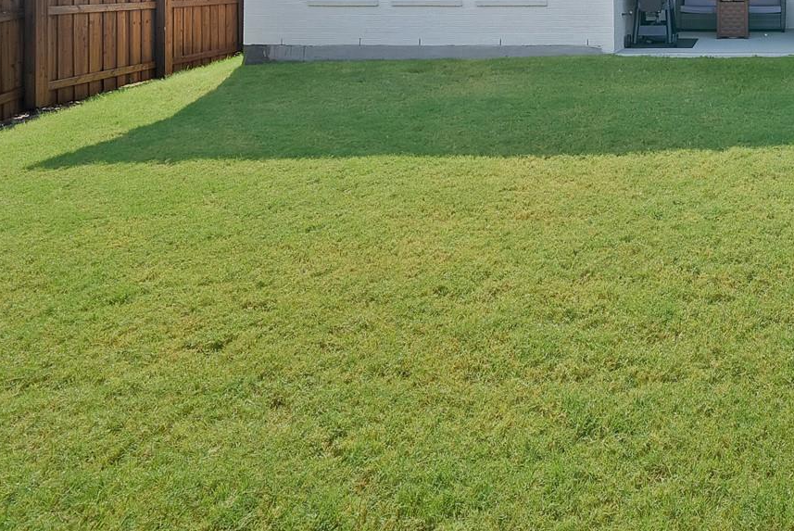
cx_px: 744
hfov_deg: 54.9
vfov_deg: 39.2
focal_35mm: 28
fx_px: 618
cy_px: -36
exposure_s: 1/250
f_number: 9
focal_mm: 12
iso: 640
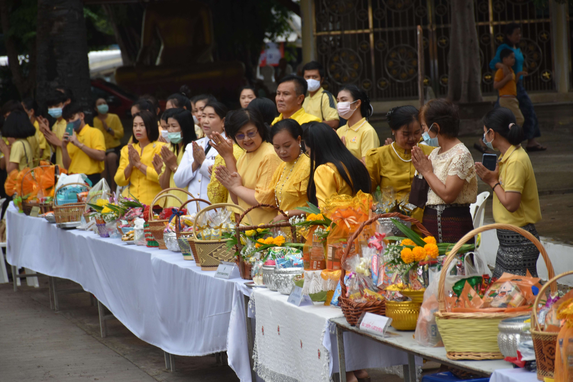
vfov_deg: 8.2
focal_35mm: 168
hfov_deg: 12.2
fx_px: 2674
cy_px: 191
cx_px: 286
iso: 400
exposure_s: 1/160
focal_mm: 112
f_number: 6.3
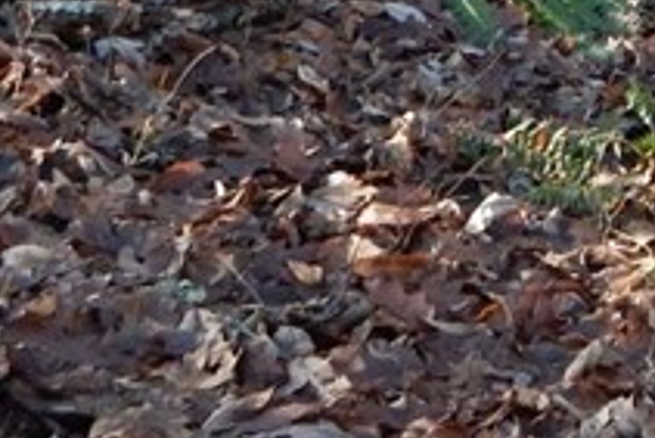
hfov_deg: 16.8
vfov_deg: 11.4
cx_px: 975
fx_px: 2021
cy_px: -385
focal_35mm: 111
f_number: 3
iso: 280
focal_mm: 4
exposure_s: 1/250
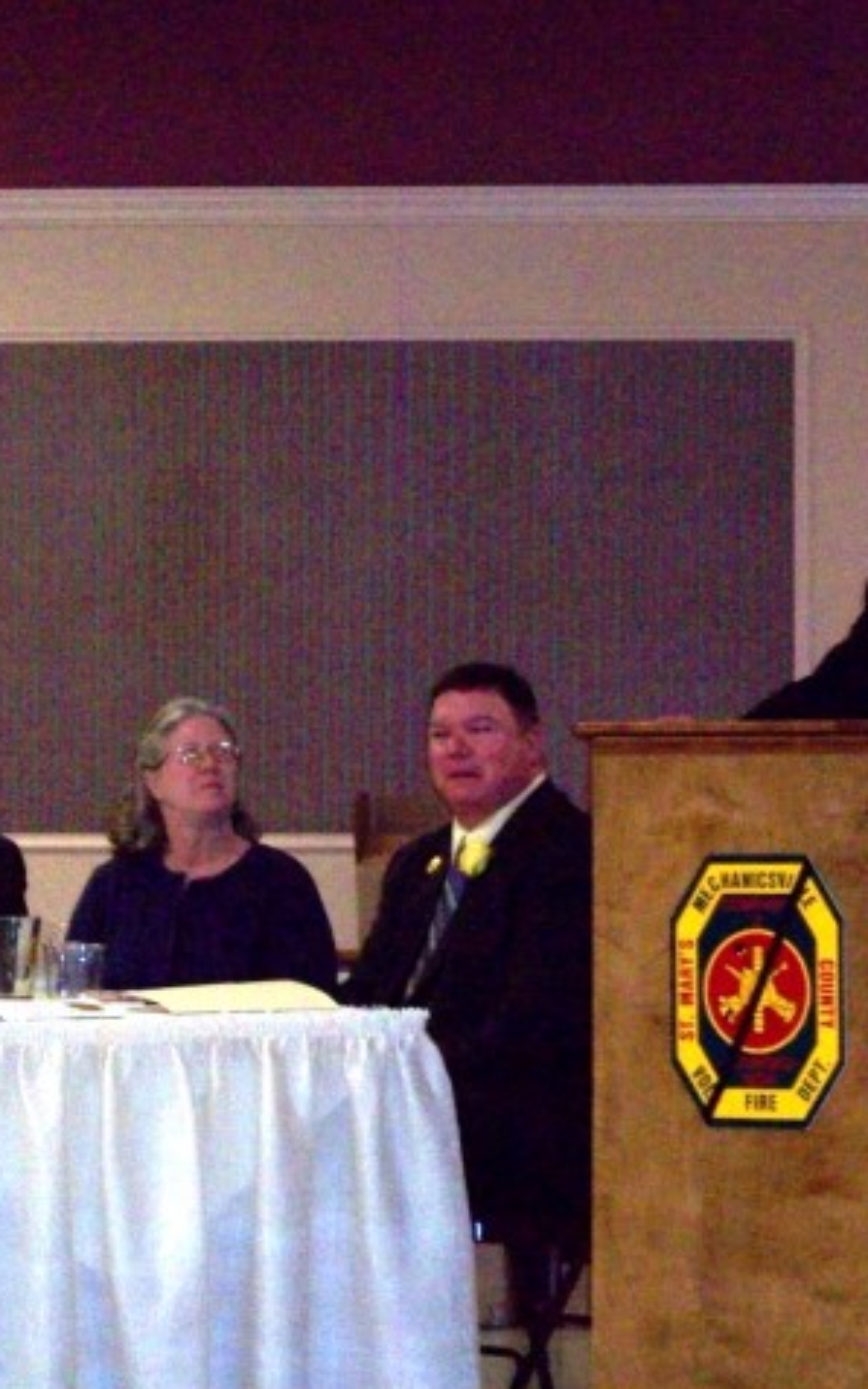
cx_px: 821
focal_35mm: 158
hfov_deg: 8.3
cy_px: 696
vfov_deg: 13.2
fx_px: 5982
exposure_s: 1/90.2
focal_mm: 18.6
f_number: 5.2
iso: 200
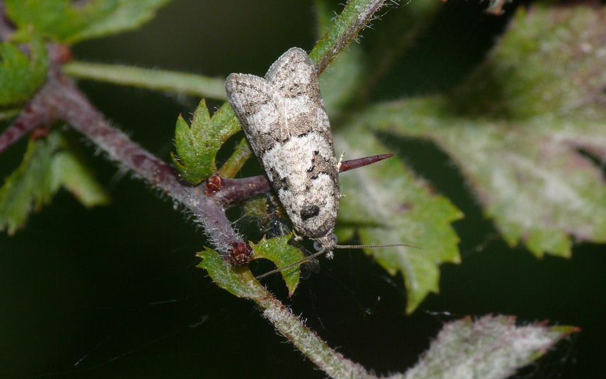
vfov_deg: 4.6
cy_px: 186
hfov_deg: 7.4
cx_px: 303
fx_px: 4673
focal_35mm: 283
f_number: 11
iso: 200
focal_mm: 56.3
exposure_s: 1/640
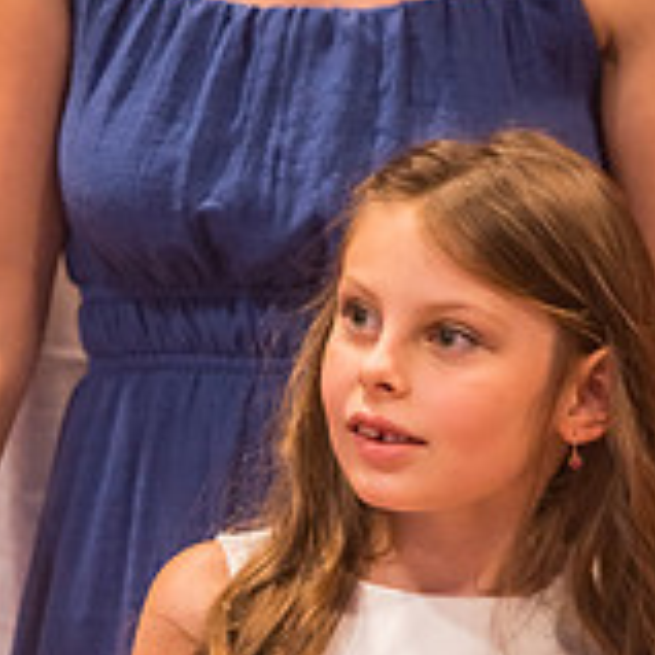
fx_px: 10318
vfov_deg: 3.6
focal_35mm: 482
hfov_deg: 3.6
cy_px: 478
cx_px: 383
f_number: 3.5
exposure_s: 1/160
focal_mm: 200
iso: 3200
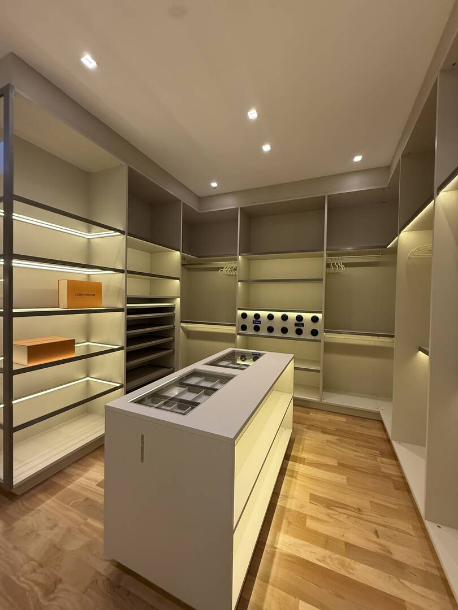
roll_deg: -1.8
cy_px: 305
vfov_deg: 102.1
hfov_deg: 85.7
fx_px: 247
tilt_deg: +0.8
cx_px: 229
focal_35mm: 14
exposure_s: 1/120
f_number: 2.2
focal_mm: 2.22
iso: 320
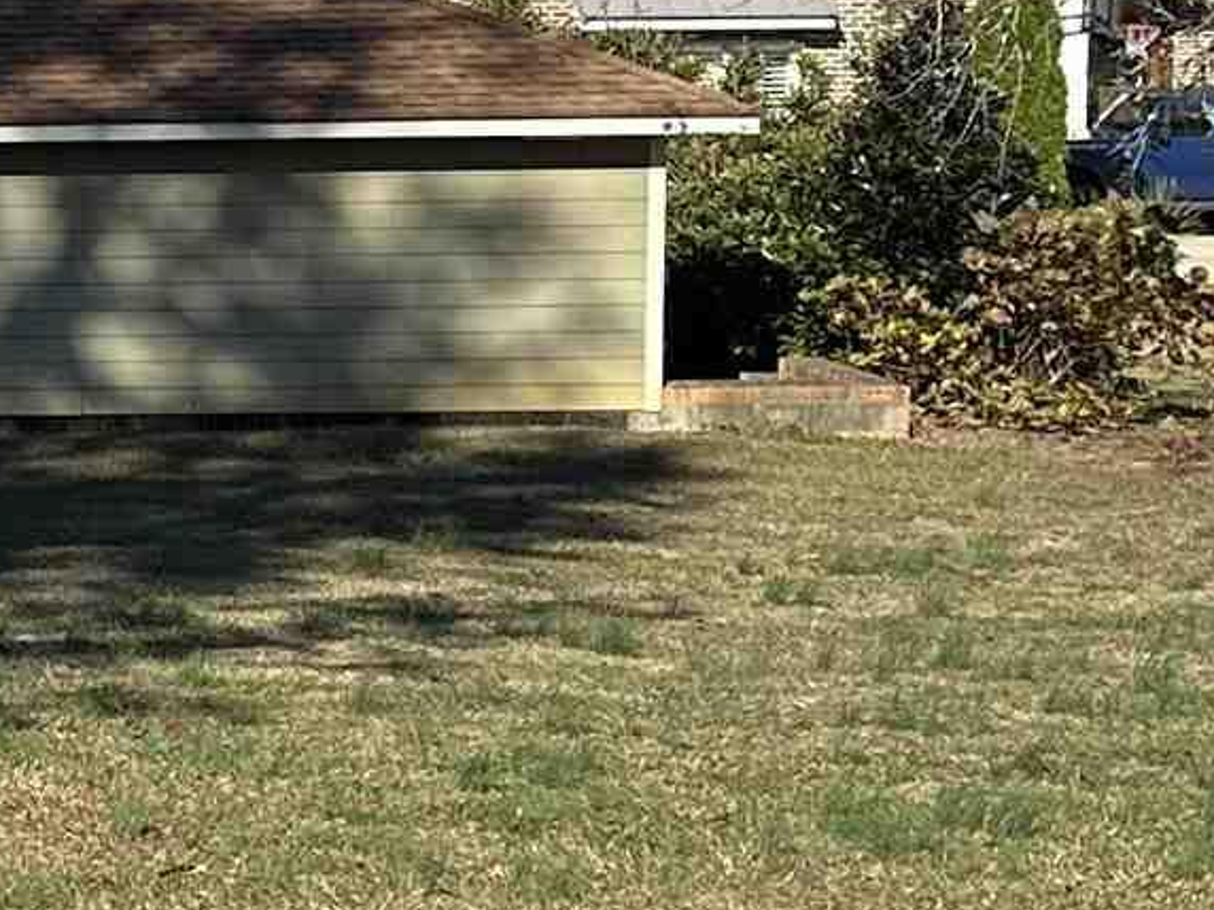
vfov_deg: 11.4
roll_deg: +1.2
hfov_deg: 12.7
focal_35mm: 129
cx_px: -1447
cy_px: 40
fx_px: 4524
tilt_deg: -4.2
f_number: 1.78
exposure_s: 1/4348
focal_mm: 6.86
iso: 80
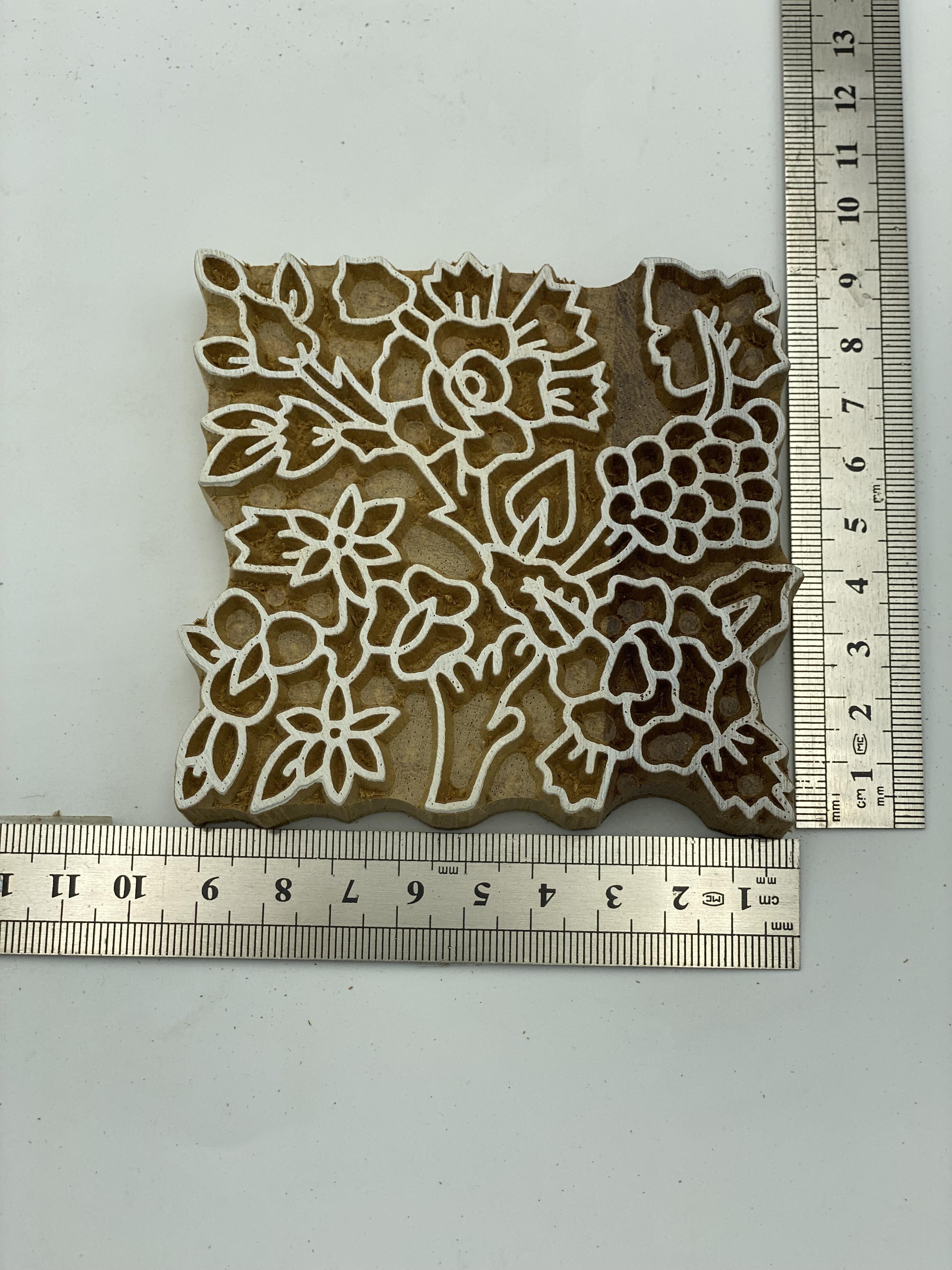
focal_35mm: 52
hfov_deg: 28.0
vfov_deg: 36.8
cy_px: 635
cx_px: 476
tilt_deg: -76.8
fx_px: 1907
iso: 20
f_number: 2
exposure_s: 1/648
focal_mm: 6
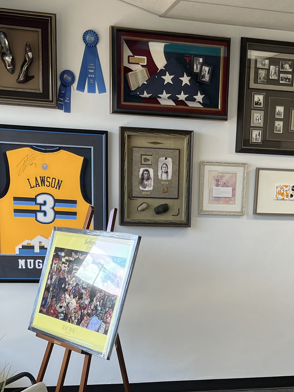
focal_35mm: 60
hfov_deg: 24.2
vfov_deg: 30.6
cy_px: 363
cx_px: 215
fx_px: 680
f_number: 1.6
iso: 40
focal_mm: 5.1
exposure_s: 1/120
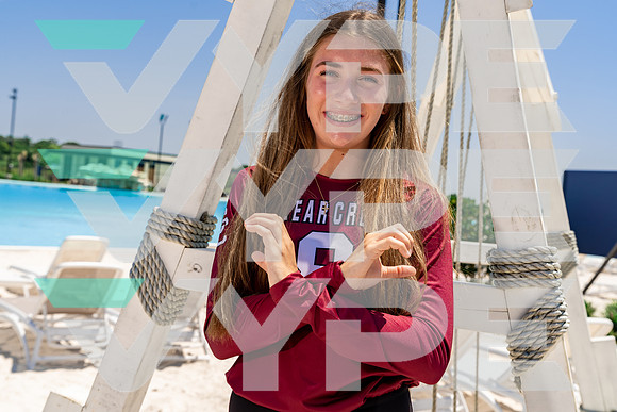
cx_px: 308
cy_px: 206
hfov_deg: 40.3
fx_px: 840
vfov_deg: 27.5
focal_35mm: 49
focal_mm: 49
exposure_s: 1/320
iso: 100
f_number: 7.1
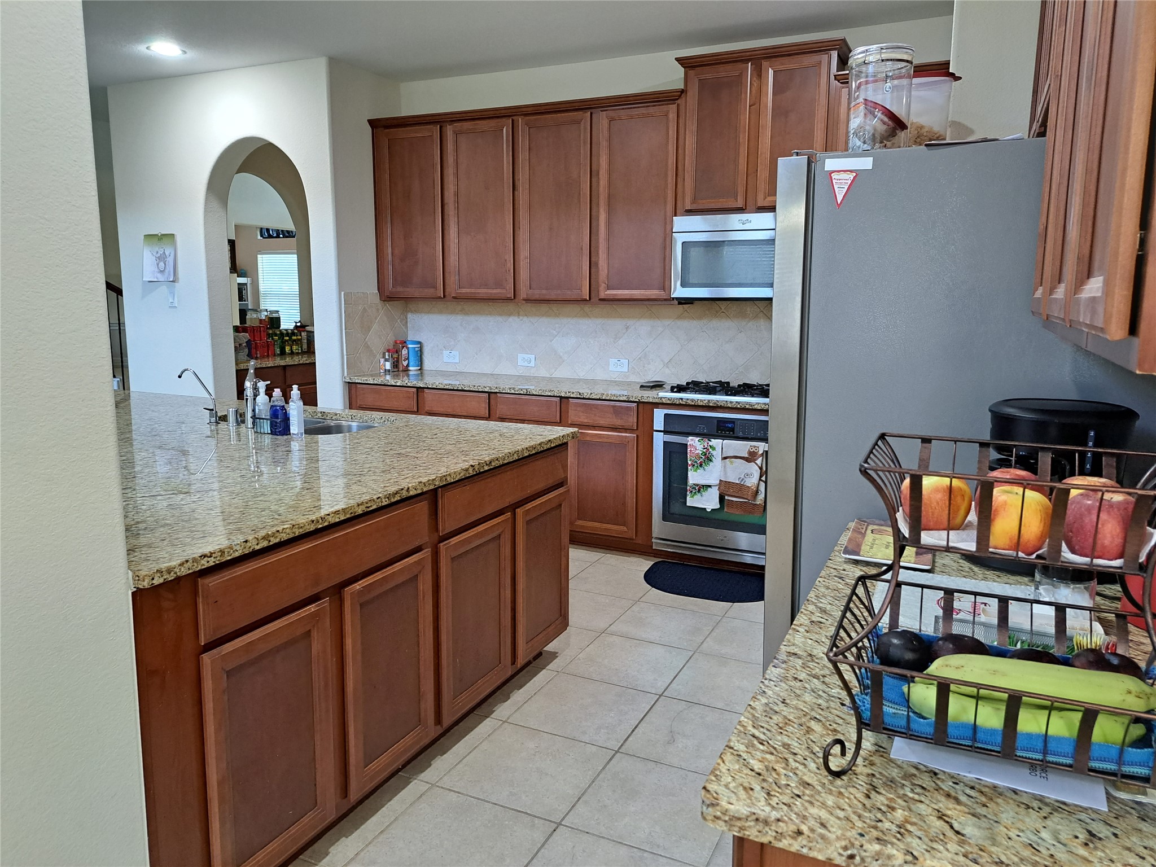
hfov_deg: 71.6
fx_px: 801
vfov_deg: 56.8
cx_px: 578
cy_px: 434
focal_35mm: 24
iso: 250
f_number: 1.8
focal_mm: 5.23
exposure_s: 1/60
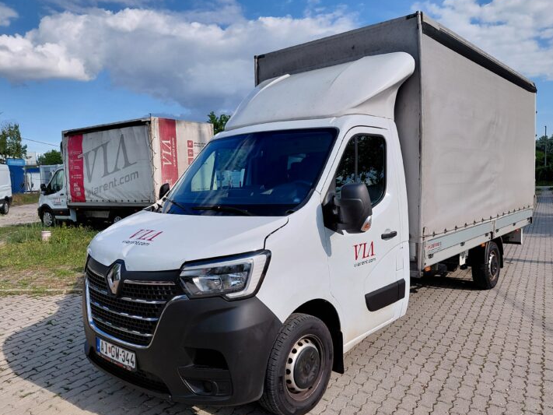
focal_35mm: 27
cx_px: 297
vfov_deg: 51.3
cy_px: 215
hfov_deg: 65.2
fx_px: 431
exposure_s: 1/3420
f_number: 1.8
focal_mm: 4.69
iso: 50
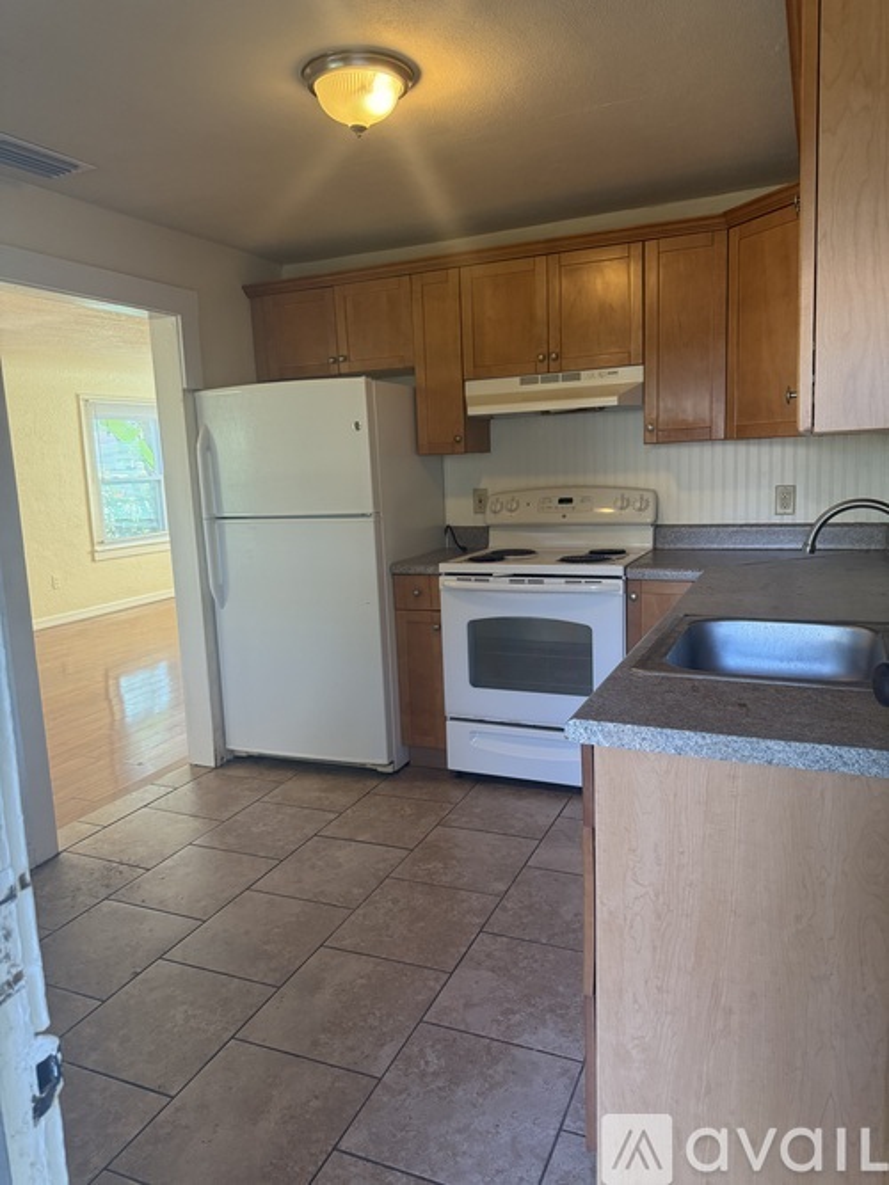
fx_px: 822
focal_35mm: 24
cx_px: 444
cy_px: 592
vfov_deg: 71.6
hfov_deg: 56.8
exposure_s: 1/120
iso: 320
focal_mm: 6.76
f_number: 1.78
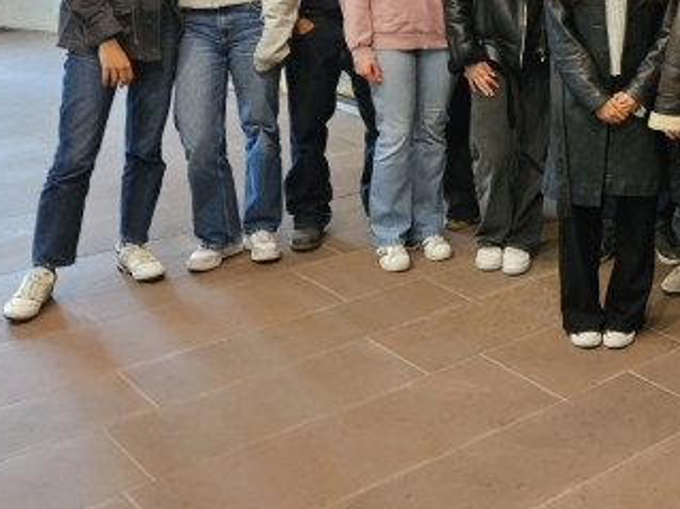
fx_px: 1060
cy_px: 51
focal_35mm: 54
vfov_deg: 26.1
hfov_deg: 32.3
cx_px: 706
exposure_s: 1/25
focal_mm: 5.4
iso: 640
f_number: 1.8
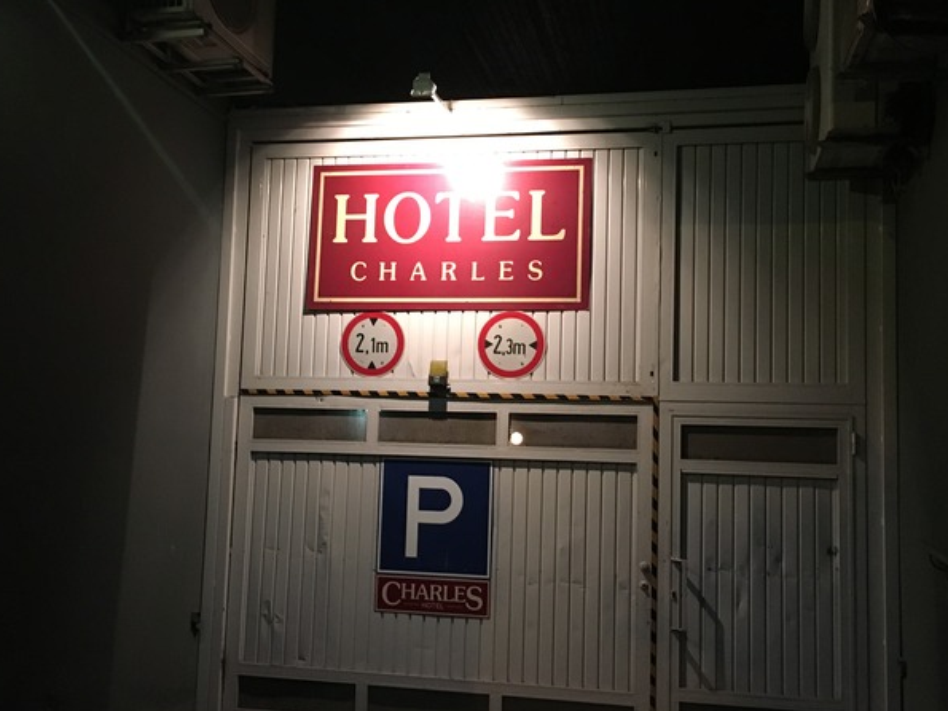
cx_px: 462
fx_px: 1068
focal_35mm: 39
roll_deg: -1.2
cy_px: 363
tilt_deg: +6.0
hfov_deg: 47.9
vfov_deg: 36.8
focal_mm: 4.15
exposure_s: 1/17
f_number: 2.2
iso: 250
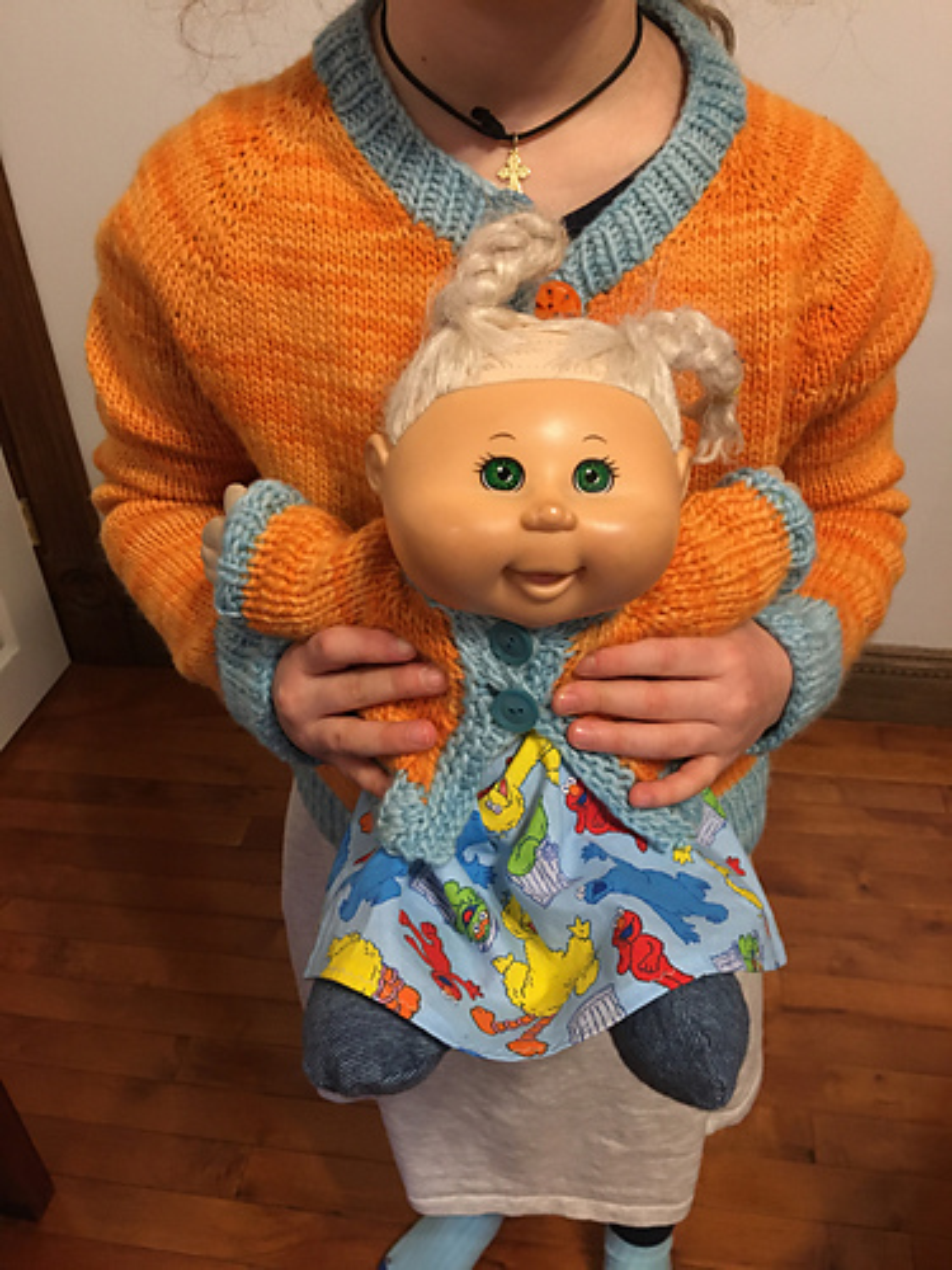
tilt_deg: -34.1
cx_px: 476
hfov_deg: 48.2
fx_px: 1063
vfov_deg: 61.7
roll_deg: +3.7
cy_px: 635
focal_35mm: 29
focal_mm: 4.15
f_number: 2.2
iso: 200
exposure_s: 1/20
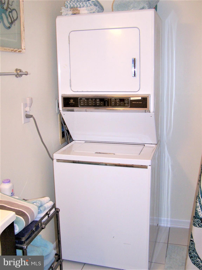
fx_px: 296
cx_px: 101
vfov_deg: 49.0
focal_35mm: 38
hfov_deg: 37.7
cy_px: 135
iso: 140
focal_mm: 6.3
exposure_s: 1/60
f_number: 2.8
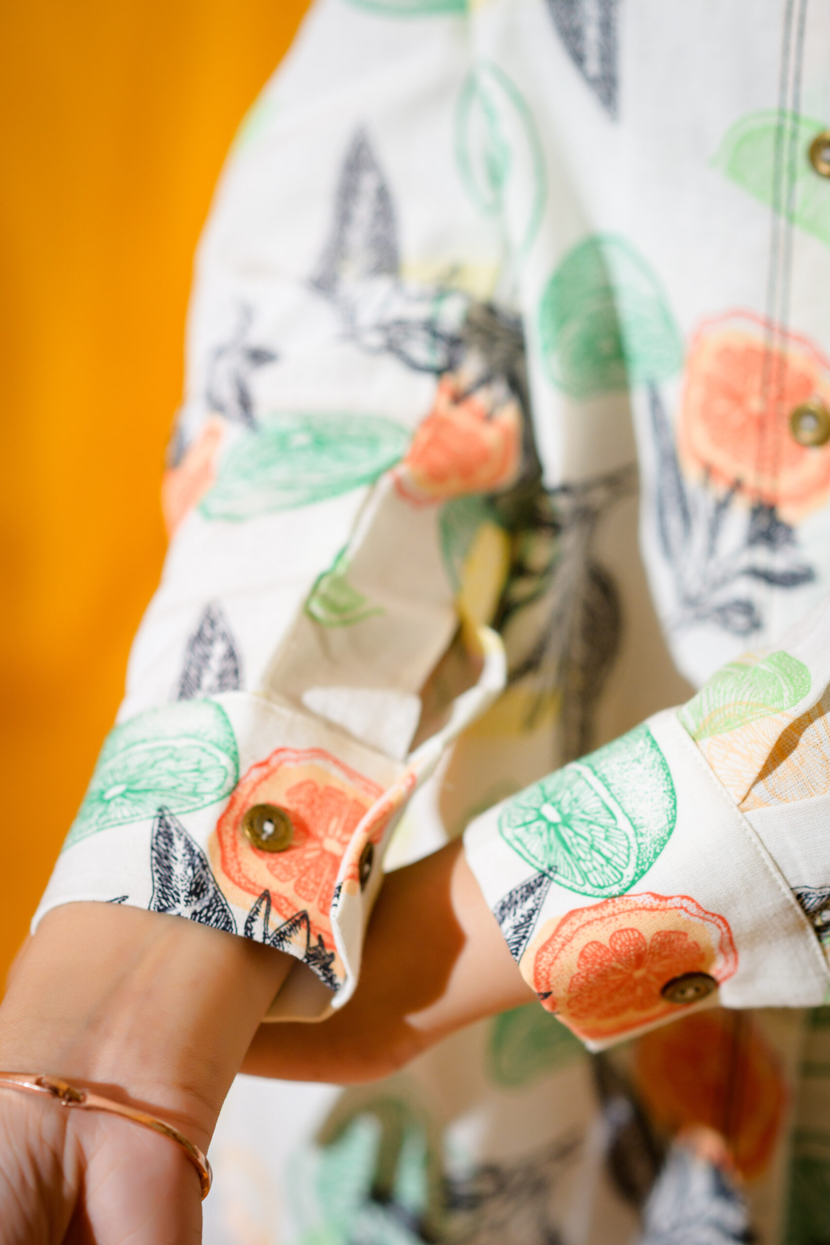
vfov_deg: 23.9
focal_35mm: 85
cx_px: 415
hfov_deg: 16.1
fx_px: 2939
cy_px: 622
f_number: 2.8
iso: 640
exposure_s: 1/100
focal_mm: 85
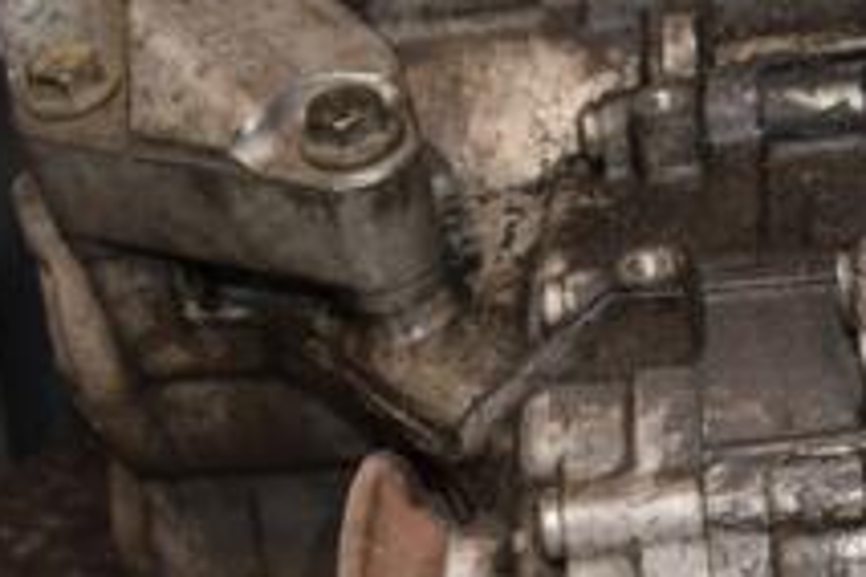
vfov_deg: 14.7
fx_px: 2237
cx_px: 675
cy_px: 358
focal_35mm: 93
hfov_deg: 21.7
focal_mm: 22
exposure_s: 1/60
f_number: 5
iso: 800
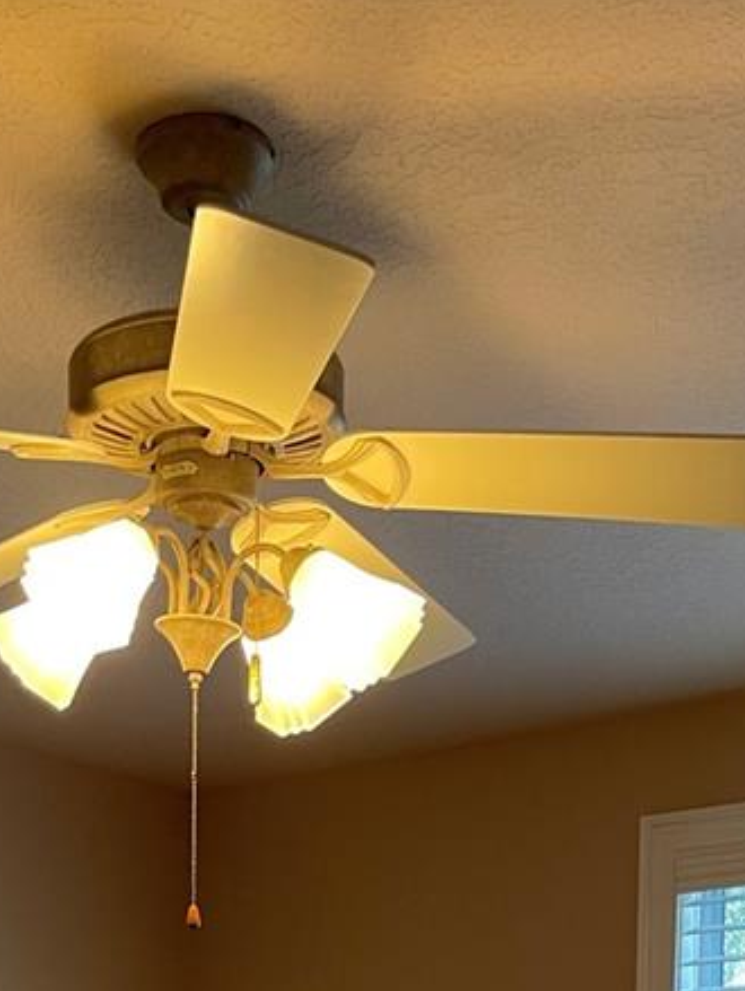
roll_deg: -0.4
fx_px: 2034
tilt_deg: -1.0
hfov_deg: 20.7
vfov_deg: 23.6
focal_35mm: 71
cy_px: 1345
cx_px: 332
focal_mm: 5.1
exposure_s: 1/60
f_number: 1.6
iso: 80
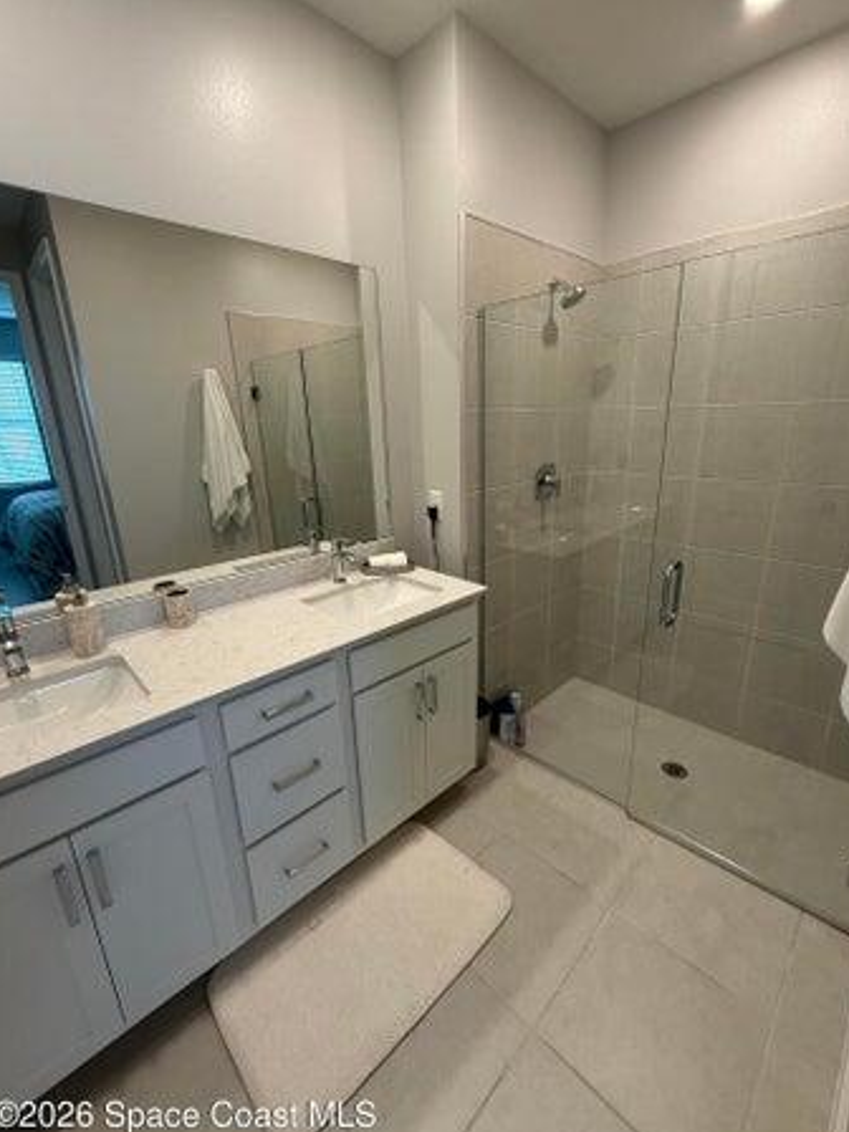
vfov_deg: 98.2
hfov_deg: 81.7
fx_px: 491
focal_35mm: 15
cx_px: 445
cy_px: 563
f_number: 2.2
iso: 250
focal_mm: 2.22
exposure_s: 1/120
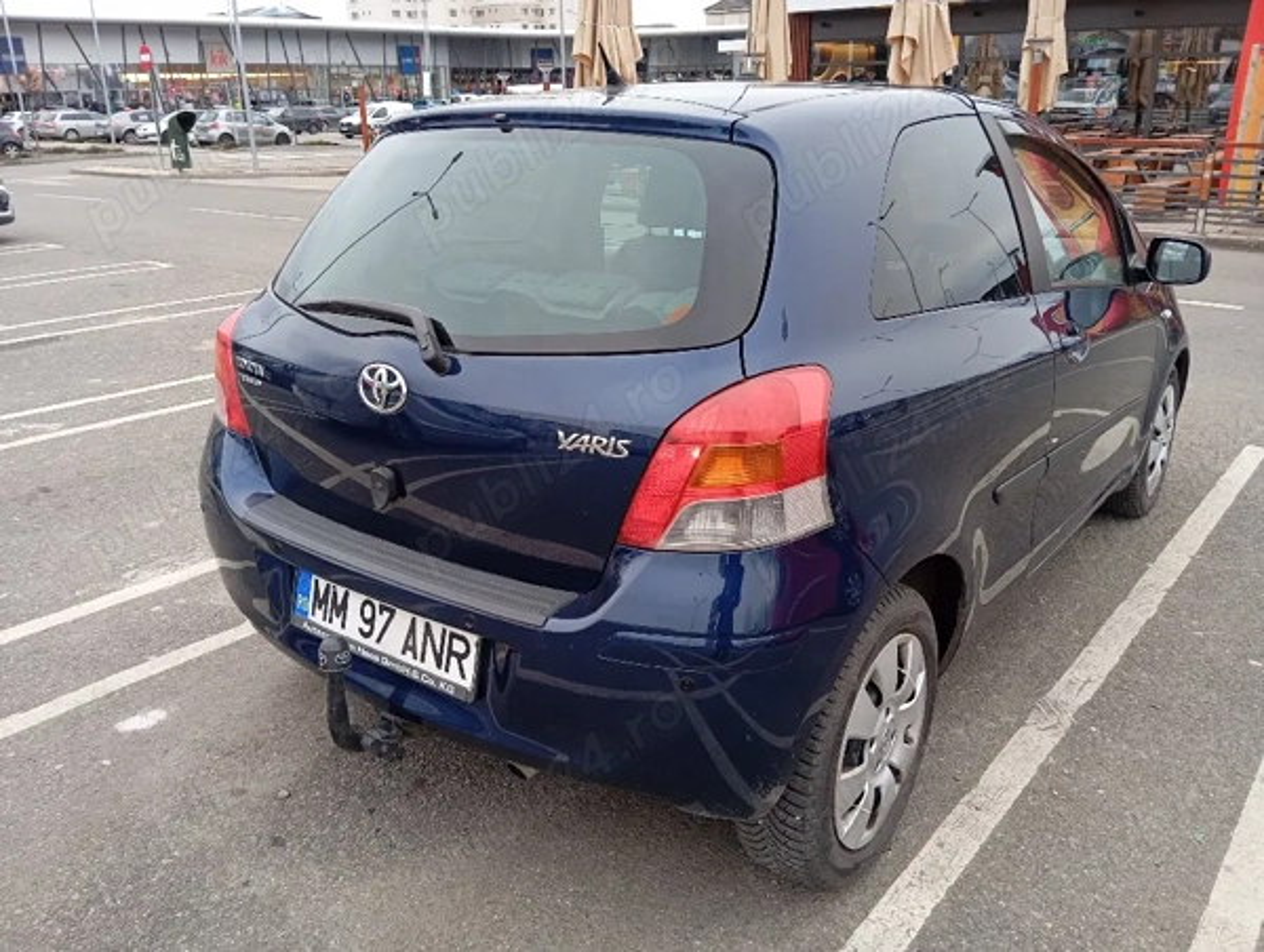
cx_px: 632
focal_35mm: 28
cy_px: 476
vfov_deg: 49.9
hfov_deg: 63.4
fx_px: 1024
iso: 267
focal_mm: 4.22
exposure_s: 1/100
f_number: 1.8
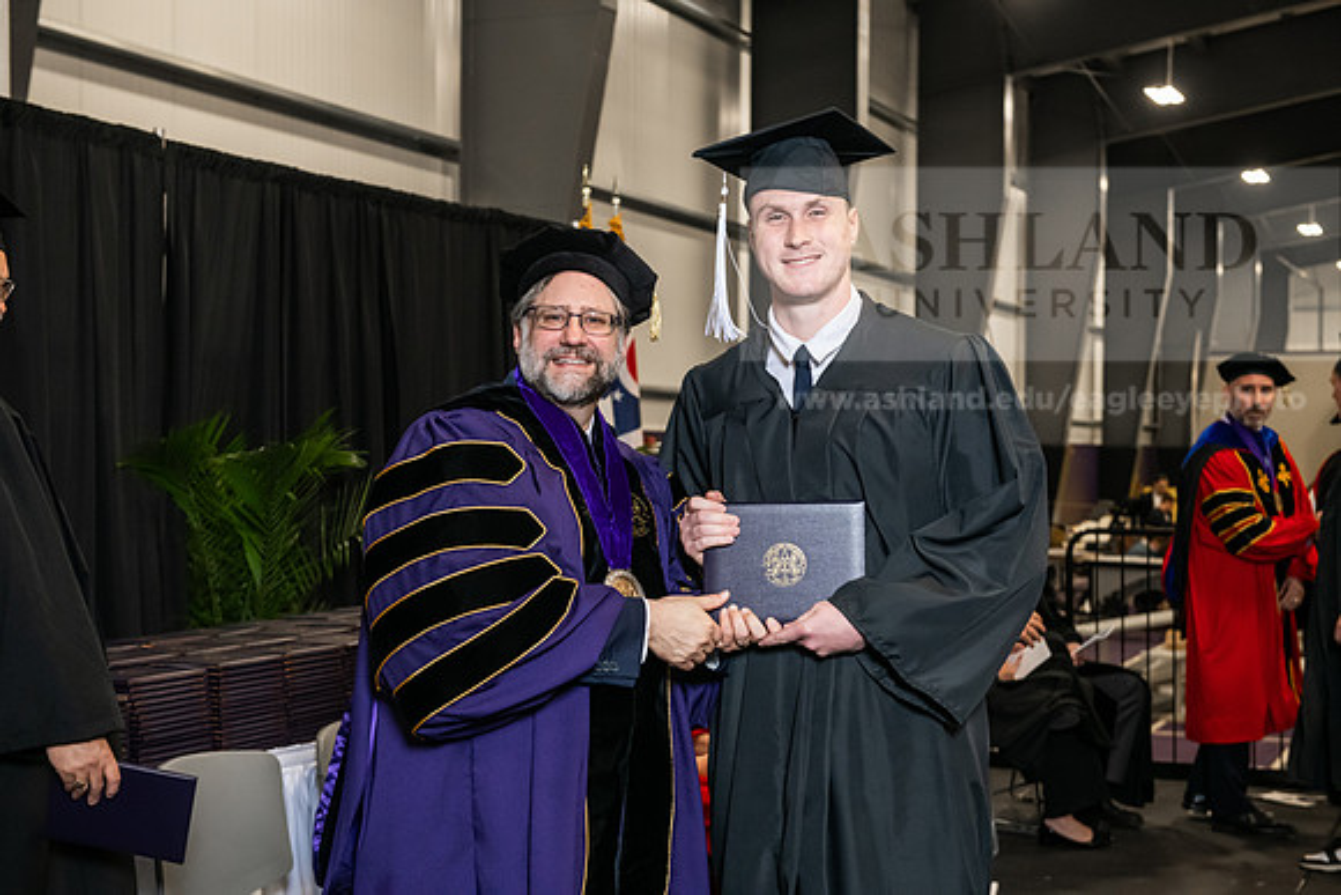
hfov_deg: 35.6
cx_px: 670
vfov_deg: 24.2
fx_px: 2086
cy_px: 448
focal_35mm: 56
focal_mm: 56
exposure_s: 1/200
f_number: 5
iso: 2500
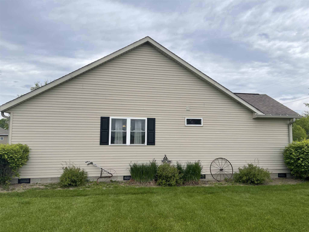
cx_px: 154
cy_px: 116
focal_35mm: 26
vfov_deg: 53.1
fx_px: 232
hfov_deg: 67.3
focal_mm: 5.1
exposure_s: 1/2433
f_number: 1.6
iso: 32
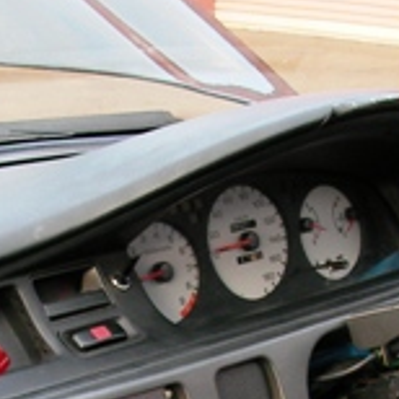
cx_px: 70
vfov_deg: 13.0
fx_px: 1695
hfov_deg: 13.3
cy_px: 505
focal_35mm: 130
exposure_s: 1/30
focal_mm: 6.3
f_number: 3.5
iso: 58
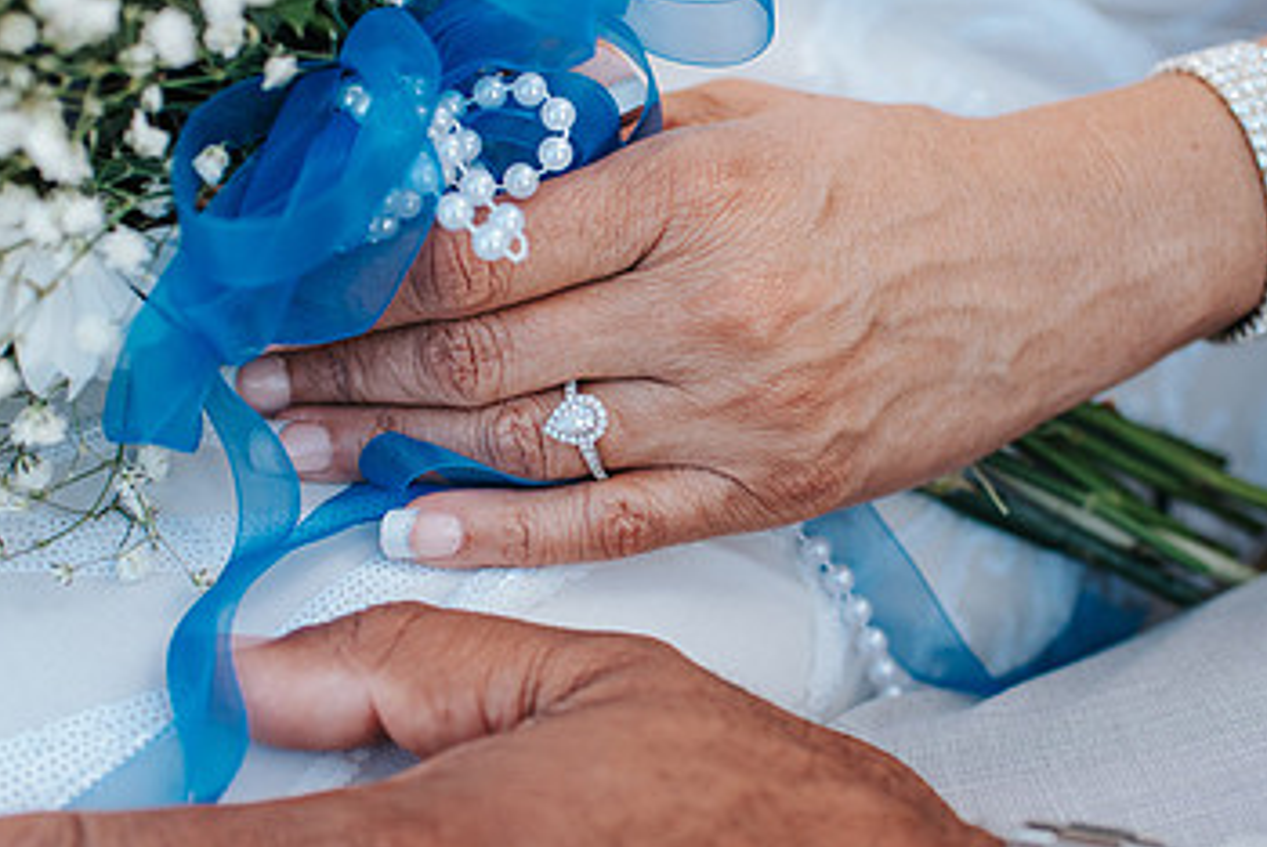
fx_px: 2043
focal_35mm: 58
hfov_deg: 34.4
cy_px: 425
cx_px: 717
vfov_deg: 23.4
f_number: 3.2
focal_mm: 35
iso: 640
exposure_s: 1/800
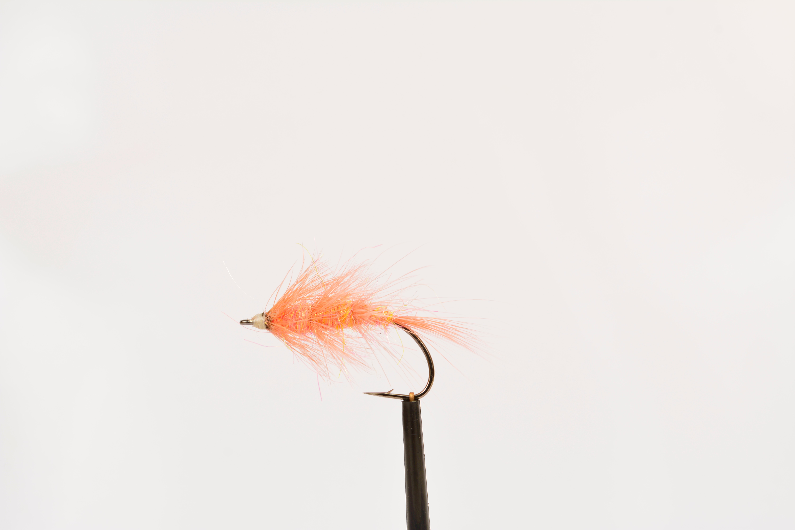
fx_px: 1325
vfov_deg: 22.6
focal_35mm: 60
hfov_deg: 33.4
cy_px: 265
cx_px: 398
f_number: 11
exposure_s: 1/25
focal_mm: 40
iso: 100
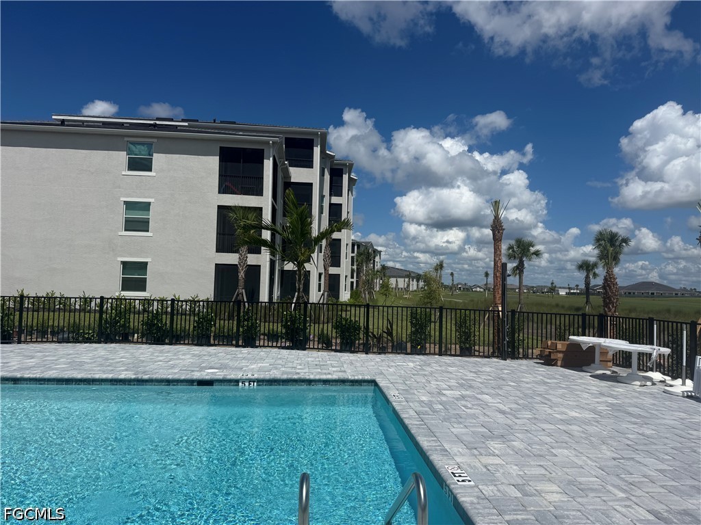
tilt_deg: +3.0
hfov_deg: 71.6
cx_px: 350
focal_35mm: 24
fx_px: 486
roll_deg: -1.5
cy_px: 262
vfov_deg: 56.8
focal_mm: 6.76
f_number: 1.78
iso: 80
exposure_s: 1/14286
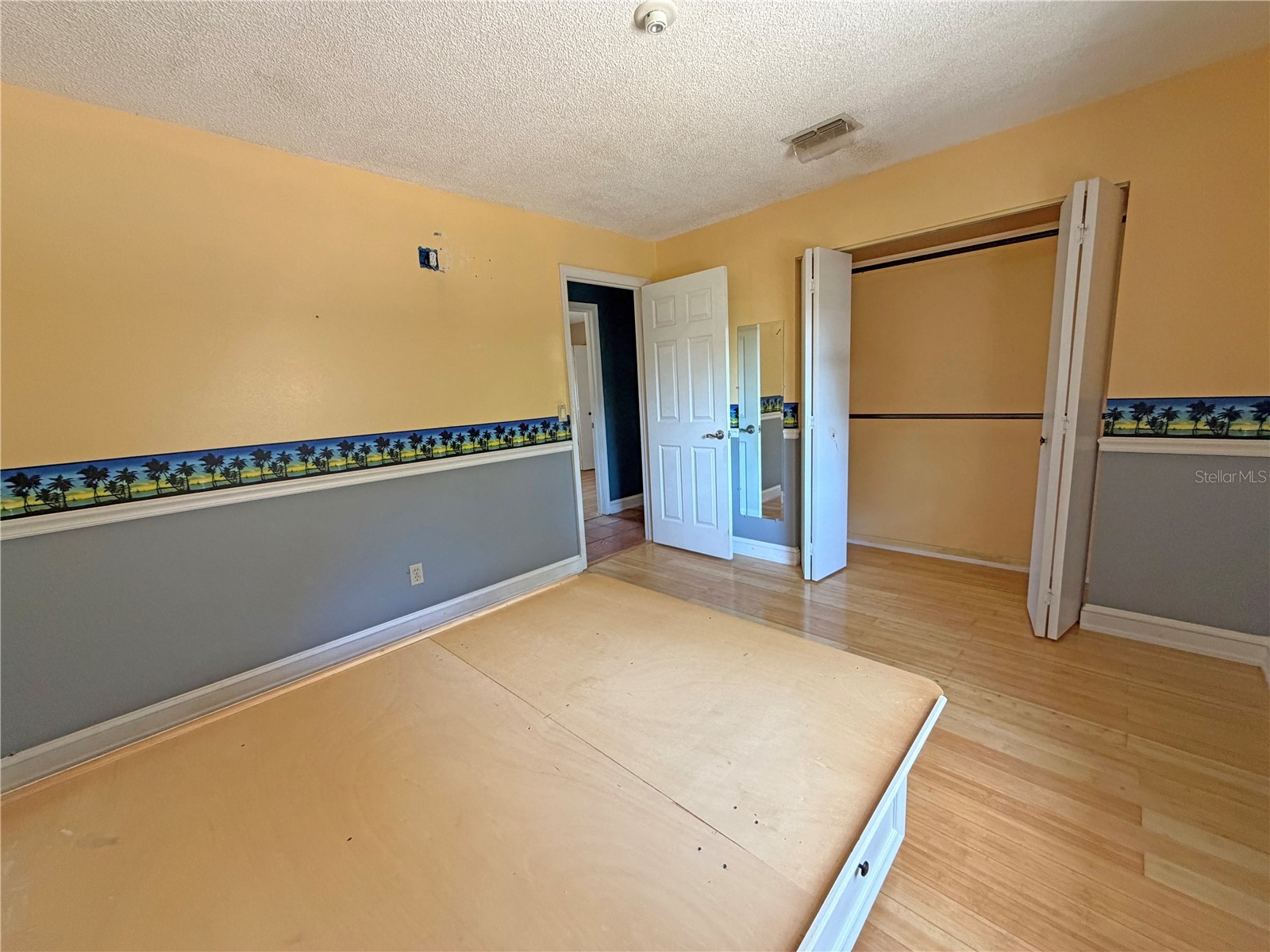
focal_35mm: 14
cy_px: 476
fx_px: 514
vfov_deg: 85.7
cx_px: 635
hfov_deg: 102.1
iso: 320
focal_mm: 2.22
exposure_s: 1/87
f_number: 2.2
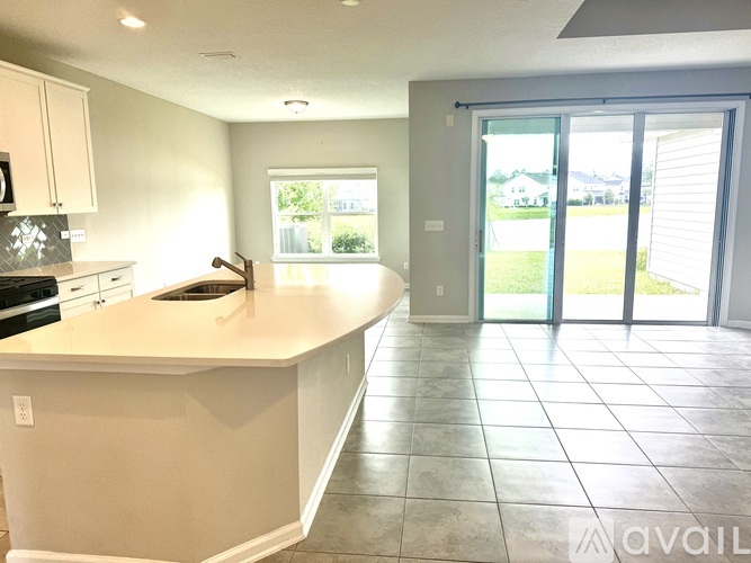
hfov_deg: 71.6
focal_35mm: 24
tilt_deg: -7.1
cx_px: 376
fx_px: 521
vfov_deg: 56.8
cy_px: 282
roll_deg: +0.5
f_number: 1.78
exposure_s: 1/401
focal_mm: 6.76
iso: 100
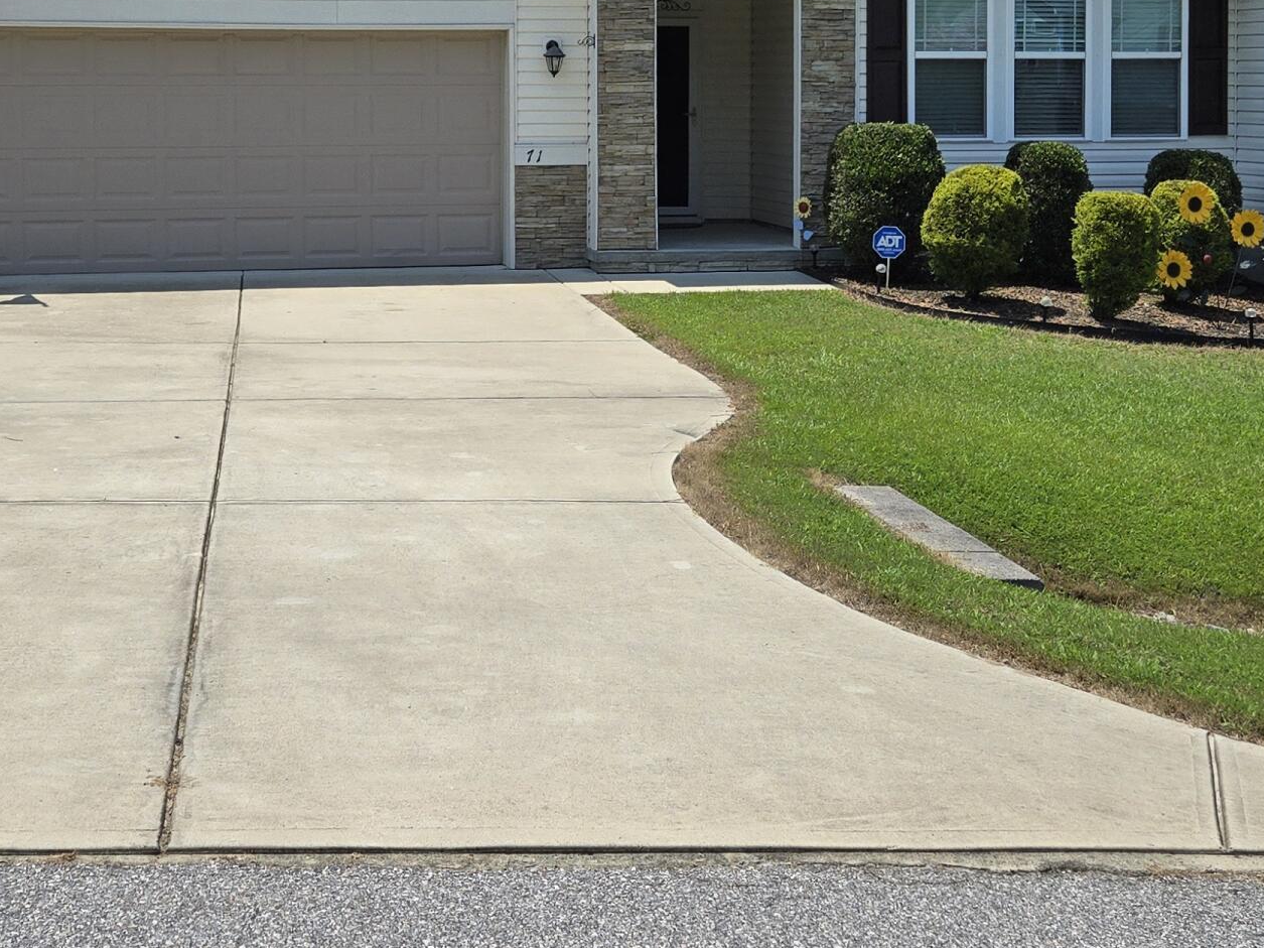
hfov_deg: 34.9
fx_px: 2008
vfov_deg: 25.8
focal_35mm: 55
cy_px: 118
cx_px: 591
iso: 25
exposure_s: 1/2252
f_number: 1.8
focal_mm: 5.4
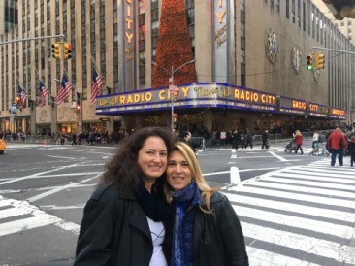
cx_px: 178
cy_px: 133
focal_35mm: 29
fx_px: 297
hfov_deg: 61.7
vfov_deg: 48.2
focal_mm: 4.15
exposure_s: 1/30
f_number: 2.2
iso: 32
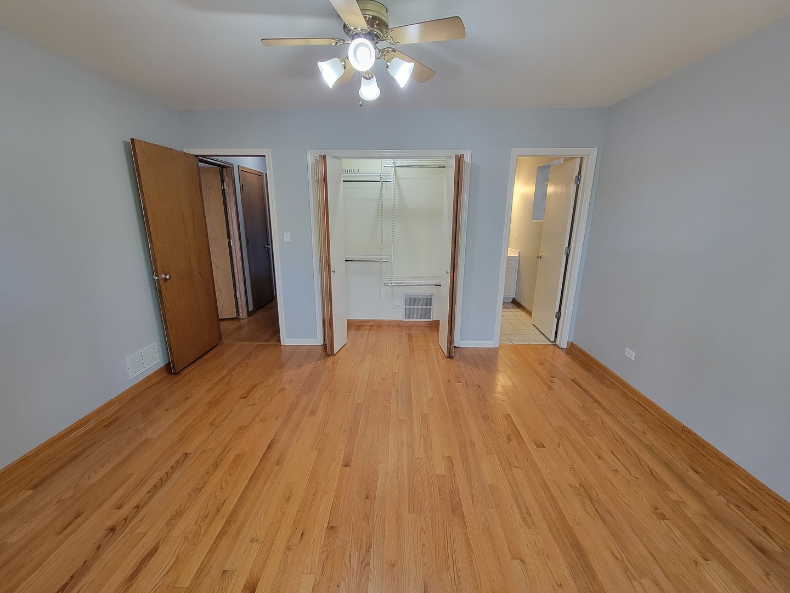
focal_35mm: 13
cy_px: 296
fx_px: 297
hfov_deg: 106.2
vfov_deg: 89.9
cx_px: 395
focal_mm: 2.2
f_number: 2.2
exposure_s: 1/60
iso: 200
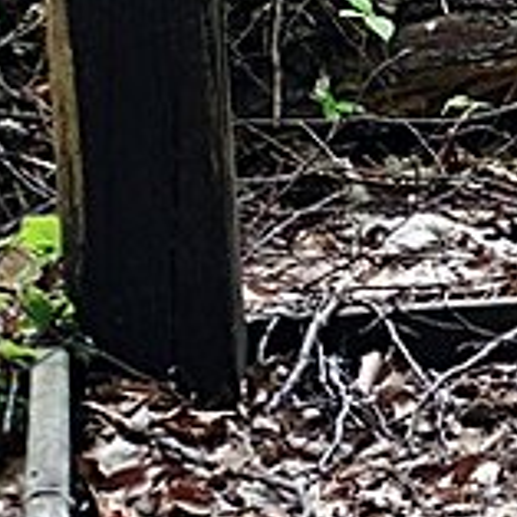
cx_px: 1446
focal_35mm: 223
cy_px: 28
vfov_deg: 7.8
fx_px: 3768
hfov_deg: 7.1
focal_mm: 7.9
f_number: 4.1
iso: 100
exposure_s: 1/100
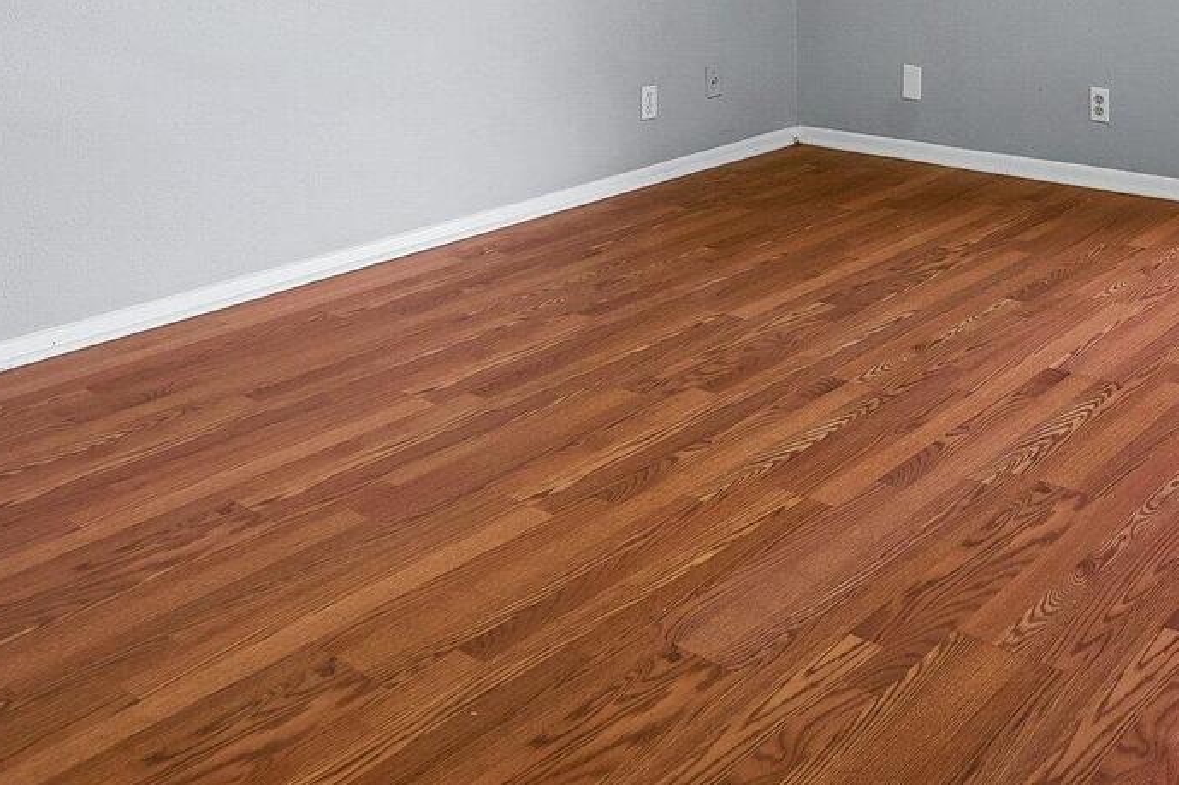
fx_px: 1310
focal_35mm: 40
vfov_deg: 29.4
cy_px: -121
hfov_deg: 45.8
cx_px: 955
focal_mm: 17
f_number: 7.1
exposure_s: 1/30
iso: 125
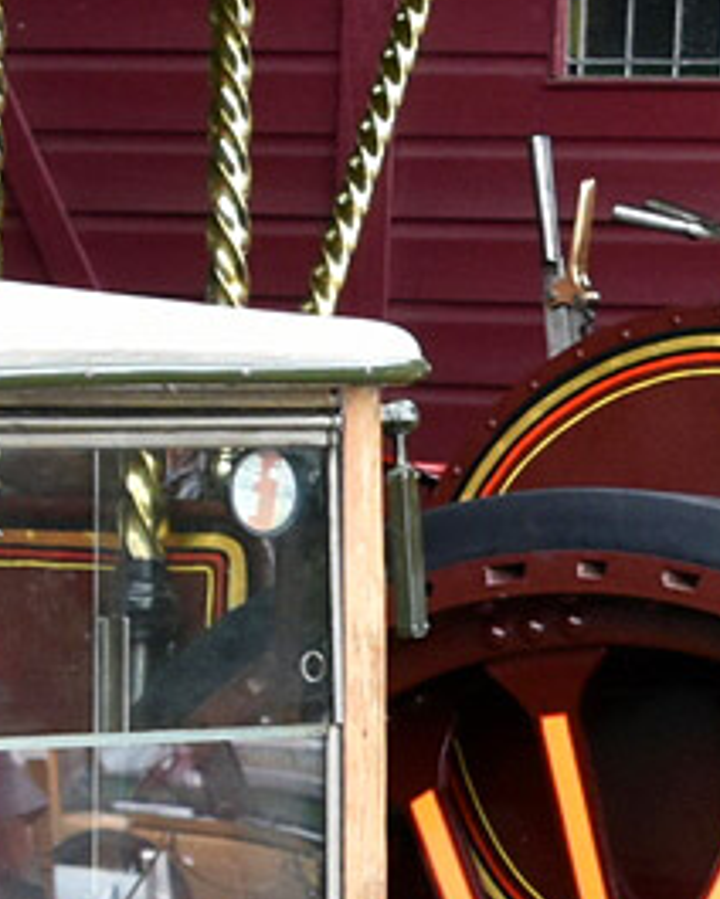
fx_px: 8604
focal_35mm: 323
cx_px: 1280
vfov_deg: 6.0
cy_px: 833
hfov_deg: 4.7
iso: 800
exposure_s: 1/250
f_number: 8
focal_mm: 38
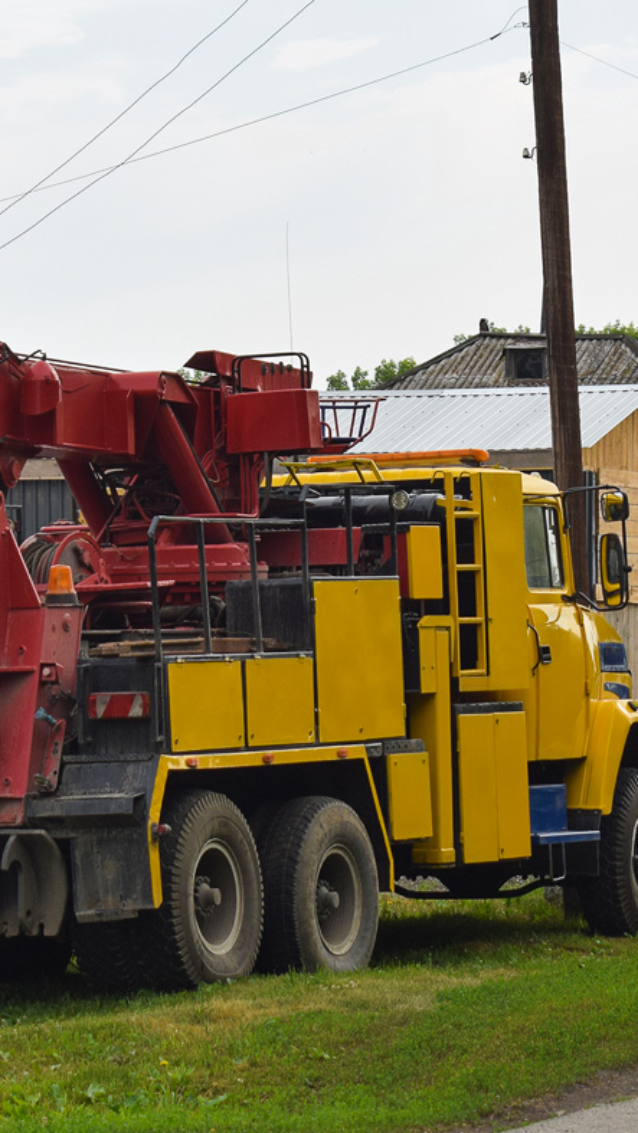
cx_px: 230
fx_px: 3962
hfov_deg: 9.2
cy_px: 574
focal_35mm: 132
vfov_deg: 16.3
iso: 200
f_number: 5.6
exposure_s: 1/500
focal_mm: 55
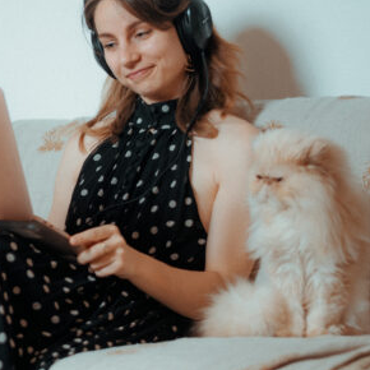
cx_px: -88
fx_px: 1814
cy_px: 238
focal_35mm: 150
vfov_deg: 11.6
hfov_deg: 11.4
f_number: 1.8
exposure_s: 1/160
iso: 200
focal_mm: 50
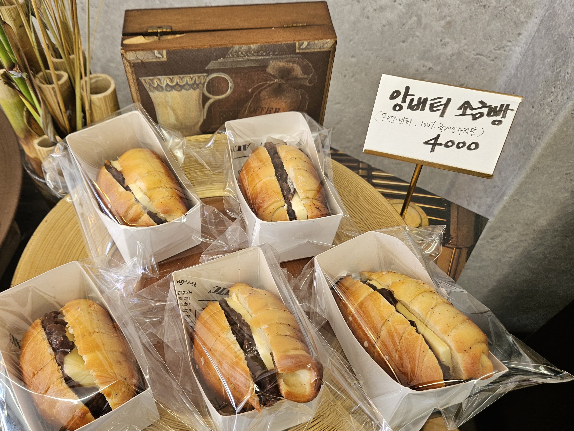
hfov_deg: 63.0
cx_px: 237
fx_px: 464
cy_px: 247
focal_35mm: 28
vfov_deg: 49.6
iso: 100
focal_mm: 5.4
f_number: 1.8
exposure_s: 1/120
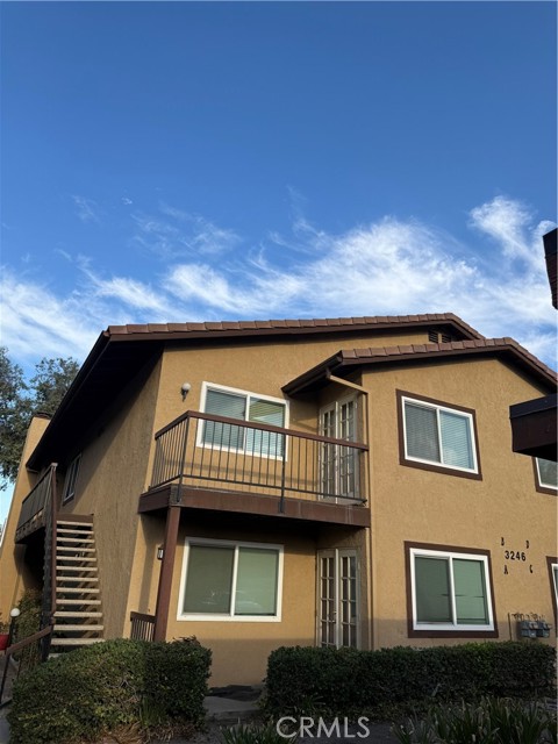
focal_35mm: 24
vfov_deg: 71.6
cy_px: 372
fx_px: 516
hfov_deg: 56.8
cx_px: 279
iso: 80
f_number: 1.78
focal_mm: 6.76
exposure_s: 1/1901
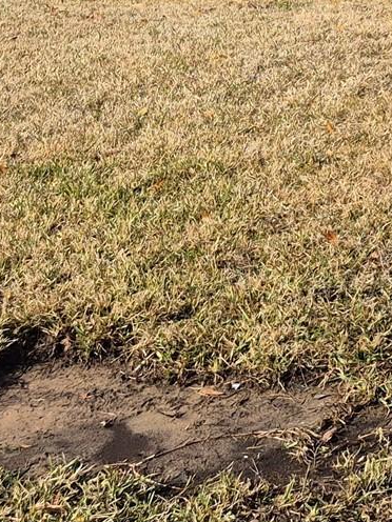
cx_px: 821
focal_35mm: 95
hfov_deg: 13.1
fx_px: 1434
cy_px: -220
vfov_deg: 18.7
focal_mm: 5.4
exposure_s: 1/1412
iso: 25
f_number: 1.8
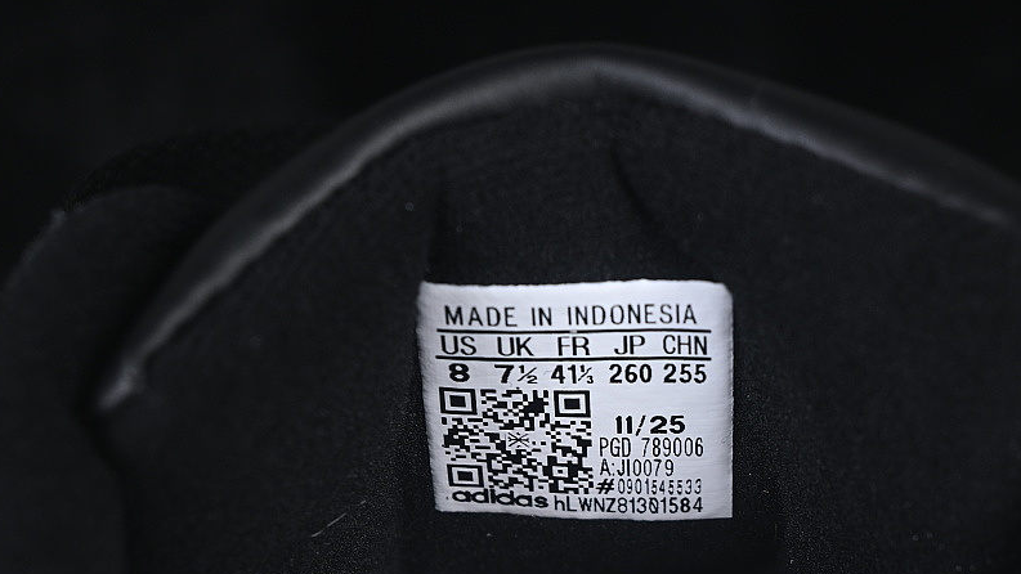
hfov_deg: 20.0
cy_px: 448
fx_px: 2897
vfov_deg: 11.3
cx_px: 595
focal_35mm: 107
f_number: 7.1
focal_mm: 50
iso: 160
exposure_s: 1/60
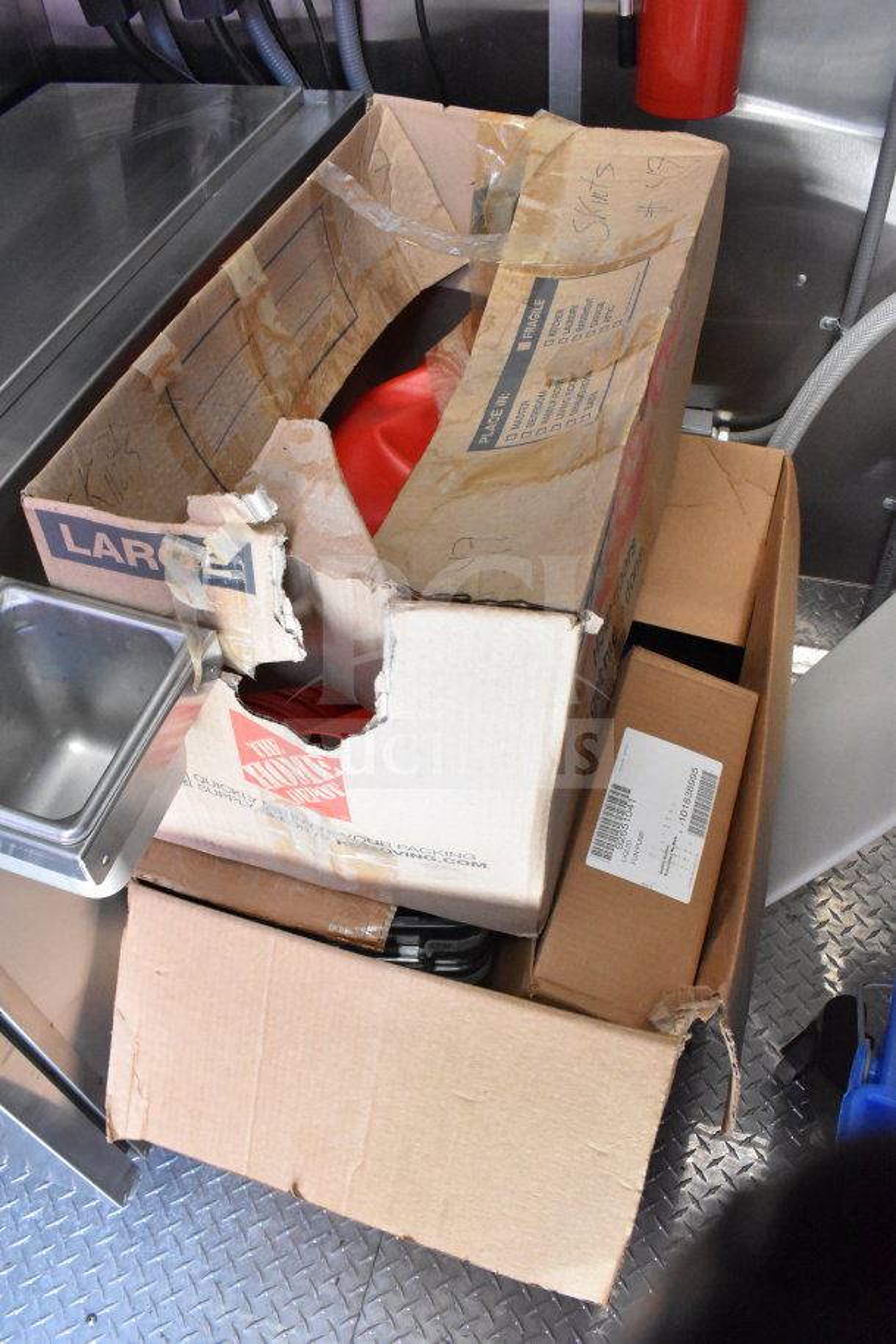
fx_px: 1008
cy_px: 672
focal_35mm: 27
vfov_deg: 67.4
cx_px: 448
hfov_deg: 47.9
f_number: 9
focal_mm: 18
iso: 6400
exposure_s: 1/320
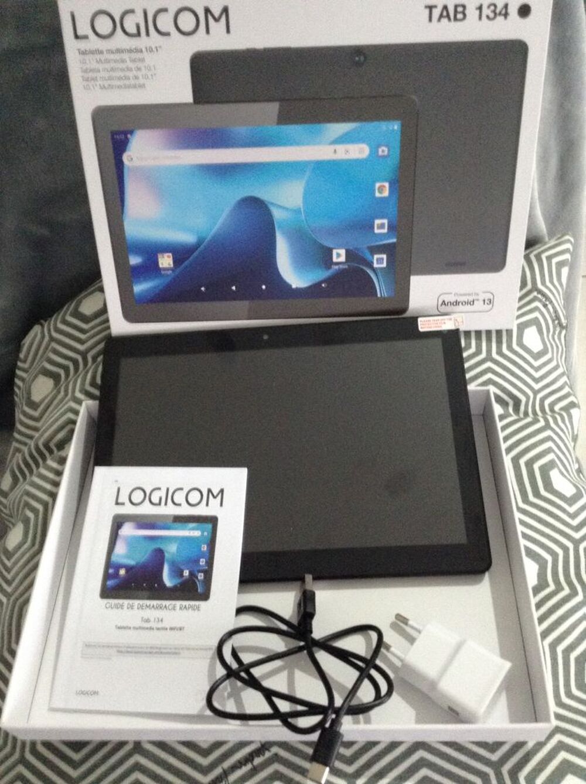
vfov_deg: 55.4
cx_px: 293
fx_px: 747
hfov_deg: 42.8
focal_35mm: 33
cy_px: 392
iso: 250
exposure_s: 1/17
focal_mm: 3.3
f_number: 2.4
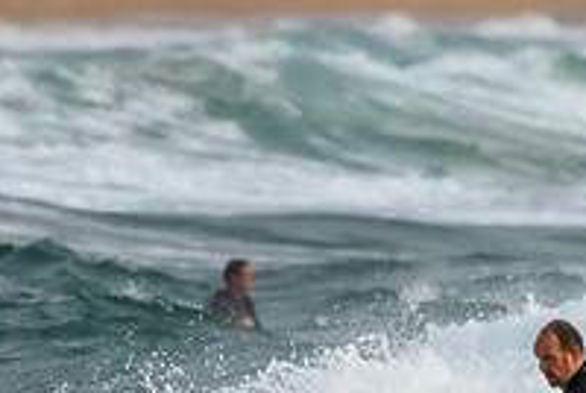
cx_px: 495
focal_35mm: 2894
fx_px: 47177
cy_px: 491
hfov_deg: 0.7
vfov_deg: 0.5
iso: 3600
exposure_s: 1/4000
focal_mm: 1000
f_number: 11
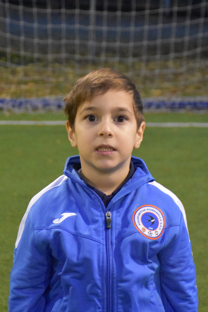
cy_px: 156
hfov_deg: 15.2
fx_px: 780
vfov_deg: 22.6
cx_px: 104
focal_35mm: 90
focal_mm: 60
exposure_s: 1/125
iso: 12800
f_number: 5
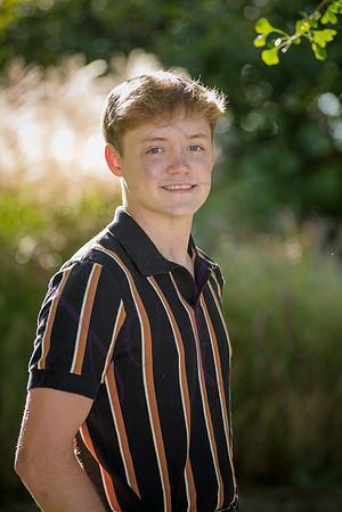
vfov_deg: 10.3
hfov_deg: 6.9
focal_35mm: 200
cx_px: 171
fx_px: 2850
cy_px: 256
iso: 800
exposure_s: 1/320
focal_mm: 200
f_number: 5.6
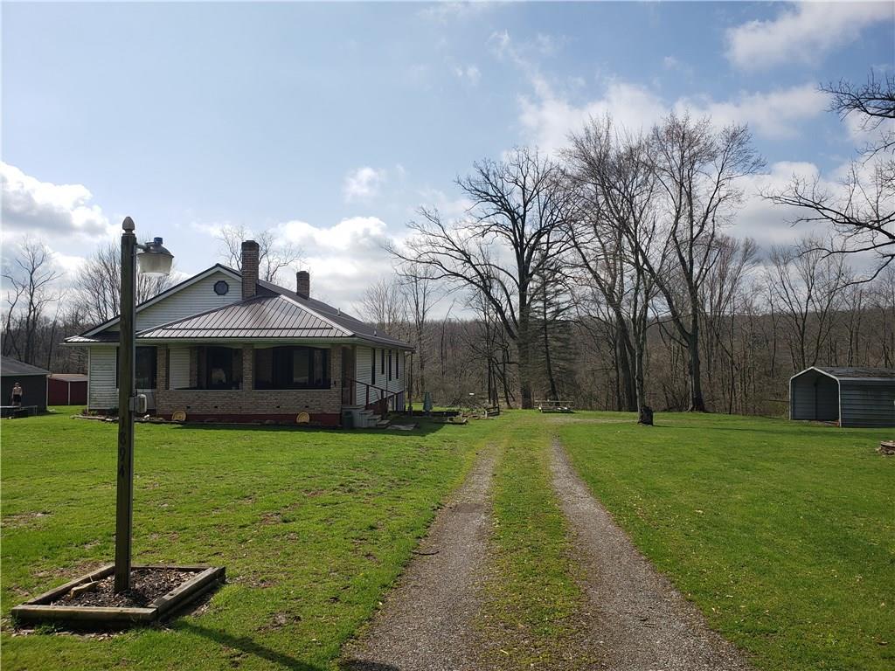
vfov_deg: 53.1
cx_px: 448
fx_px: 672
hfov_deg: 67.3
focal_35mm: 26
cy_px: 336
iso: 50
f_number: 2.4
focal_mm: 4.3
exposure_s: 1/2077
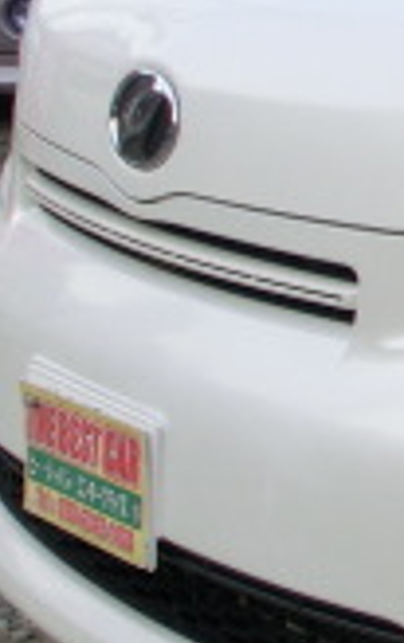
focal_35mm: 153
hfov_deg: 7.7
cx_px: 1114
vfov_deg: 13.6
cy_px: 220
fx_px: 2686
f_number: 3.9
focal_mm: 6.61
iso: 125
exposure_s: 1/60
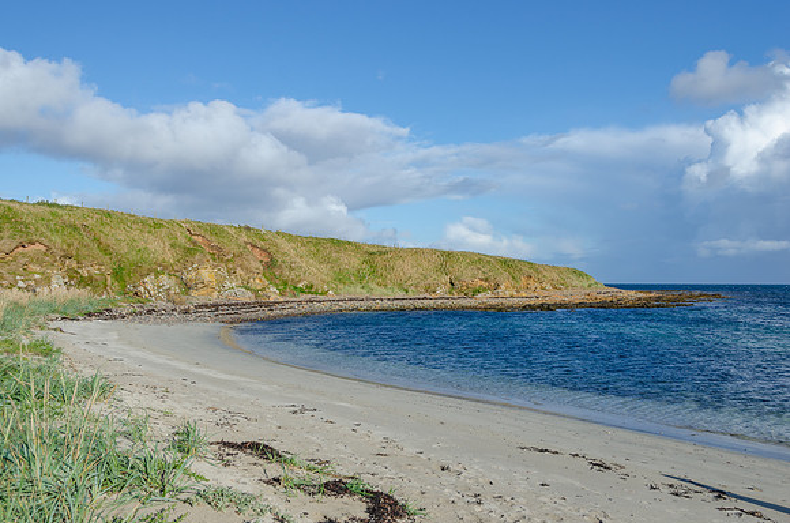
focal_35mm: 36
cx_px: 395
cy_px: 262
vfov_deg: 36.7
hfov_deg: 53.2
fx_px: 788
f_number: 7.1
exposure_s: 1/400
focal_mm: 24
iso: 100
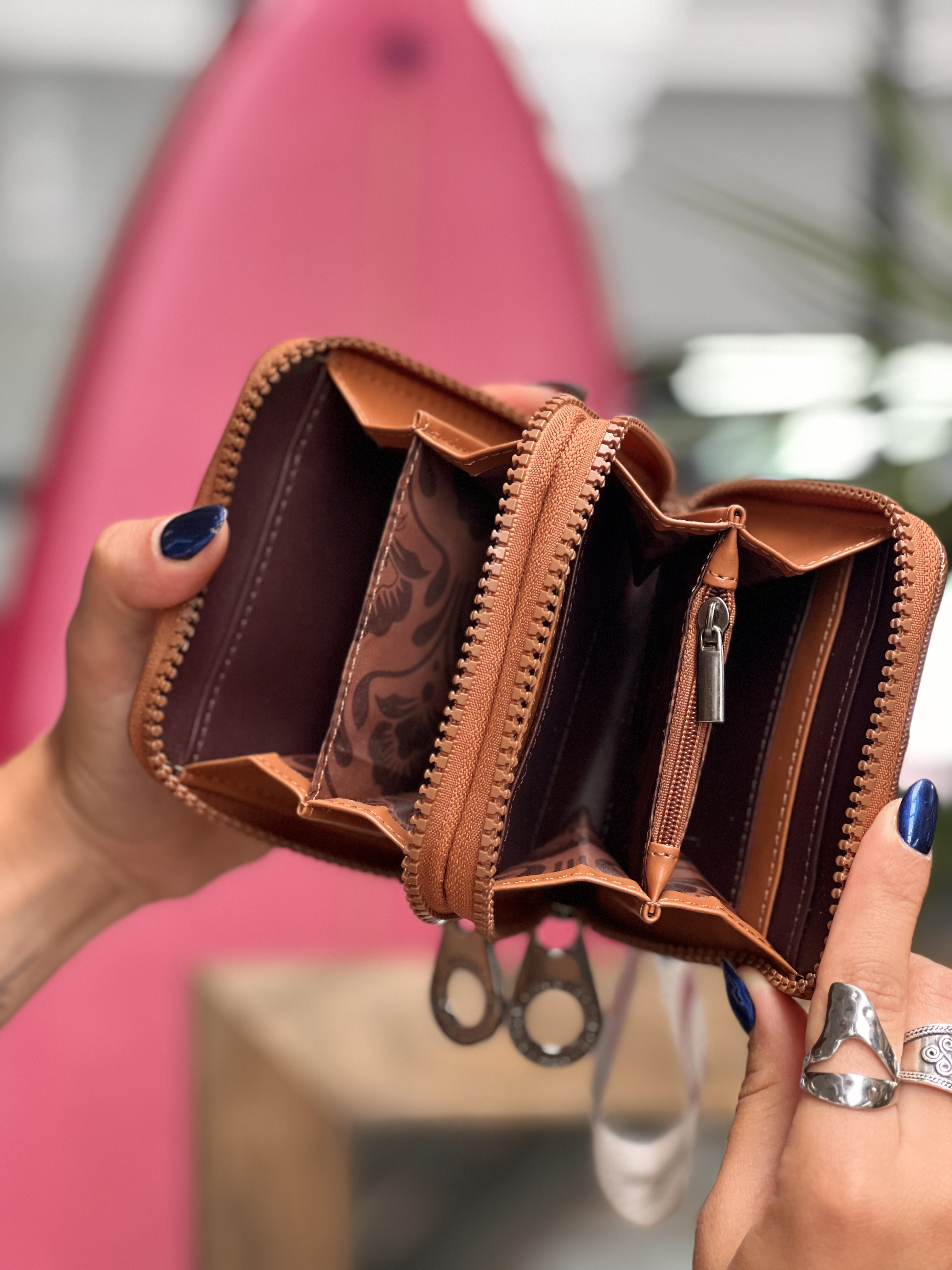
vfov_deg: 25.3
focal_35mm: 77
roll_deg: -0.8
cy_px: 635
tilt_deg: -2.0
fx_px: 2824
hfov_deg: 19.1
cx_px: 476
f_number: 2.8
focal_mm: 9
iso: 200
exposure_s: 1/121
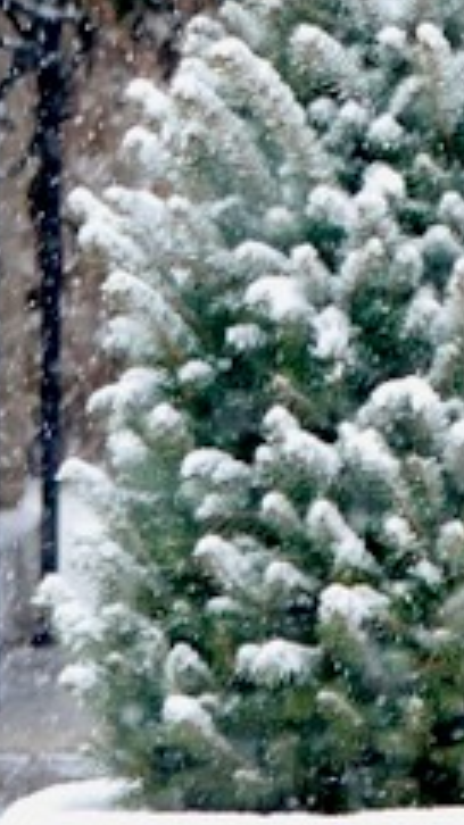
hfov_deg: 1.2
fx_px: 21713
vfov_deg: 2.2
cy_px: -545
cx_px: 1283
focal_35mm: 992
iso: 800
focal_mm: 100
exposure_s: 1/250
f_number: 4
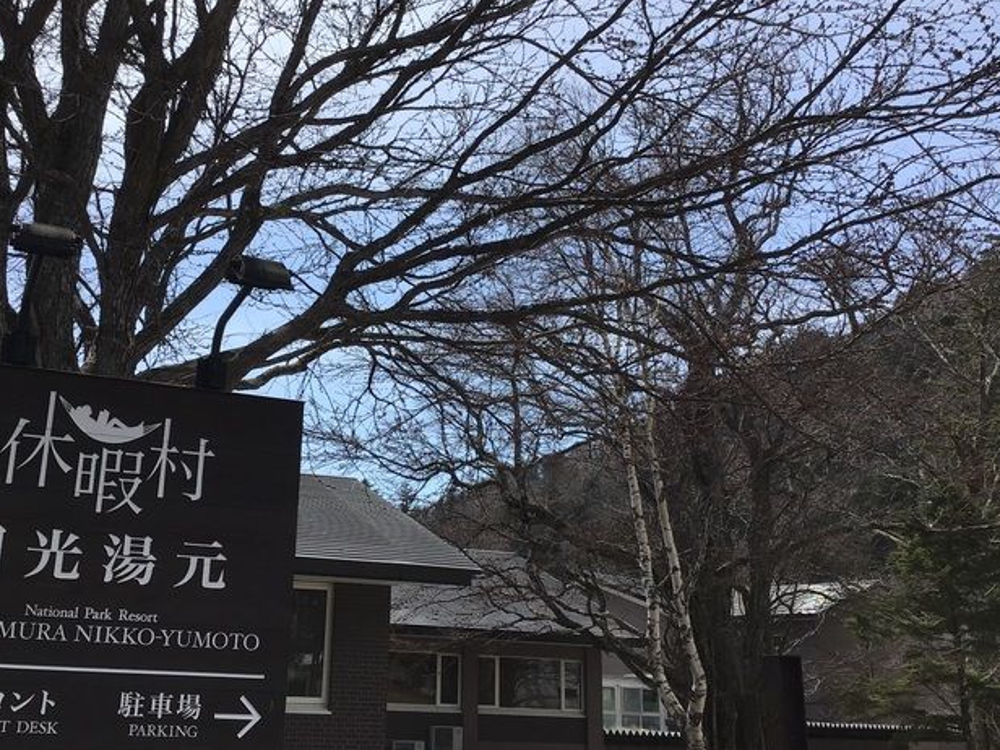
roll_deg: -1.7
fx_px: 1184
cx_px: 413
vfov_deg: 35.1
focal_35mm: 41
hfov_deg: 45.6
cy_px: 355
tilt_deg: +15.6
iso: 25
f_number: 2.4
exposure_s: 1/1335
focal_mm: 3.3
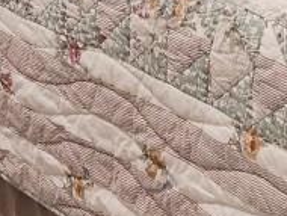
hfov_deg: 16.0
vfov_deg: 9.7
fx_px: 1004
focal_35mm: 121
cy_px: -411
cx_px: 21
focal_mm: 8
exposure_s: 1/8
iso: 400
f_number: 5.6
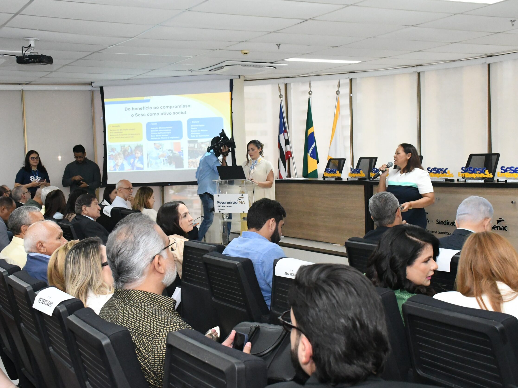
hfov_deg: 42.9
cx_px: 249
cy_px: 193
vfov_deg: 32.9
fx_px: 658
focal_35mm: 44
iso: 8000
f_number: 7.1
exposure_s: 1/250
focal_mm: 27
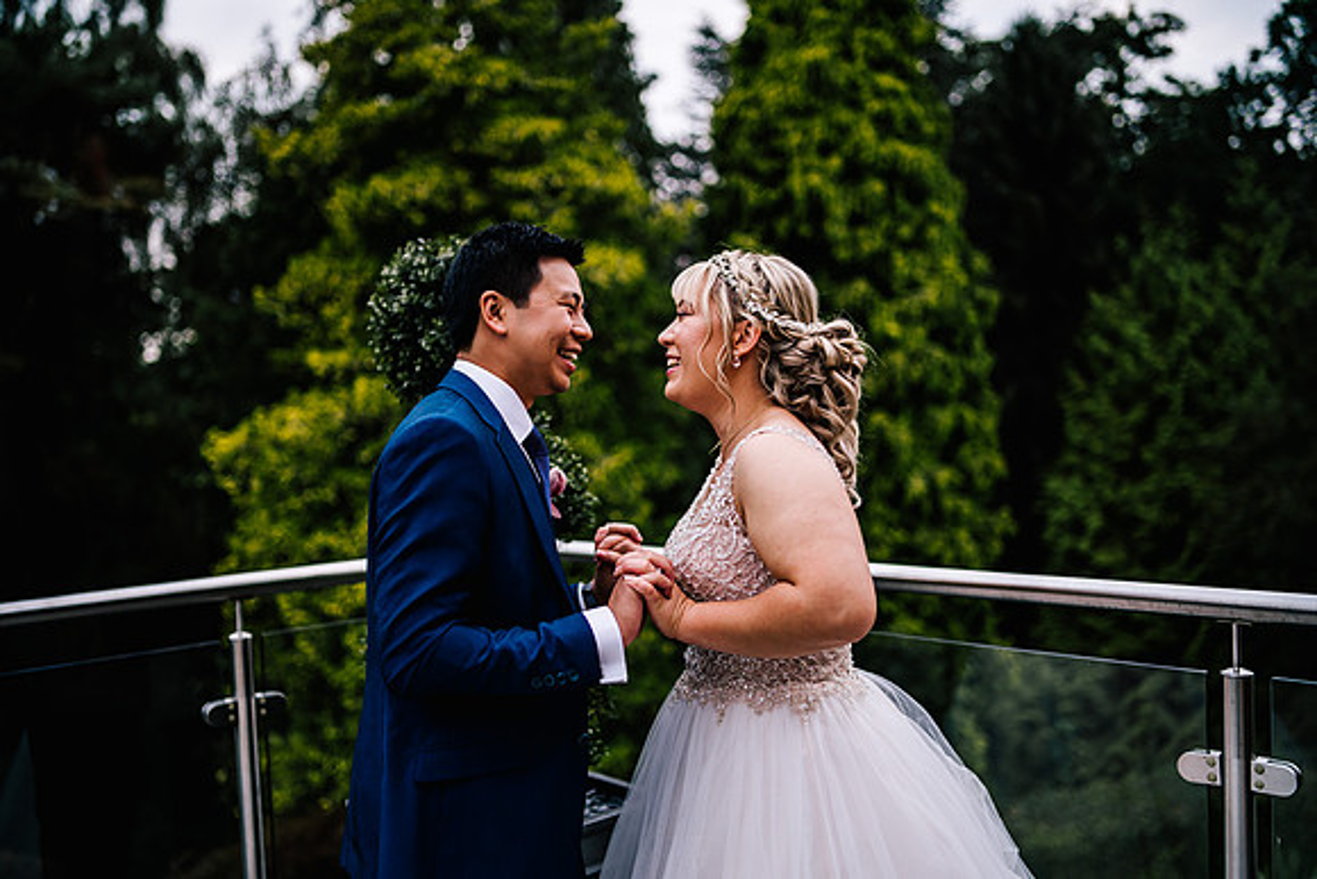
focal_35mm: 35
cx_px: 658
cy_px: 440
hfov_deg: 54.4
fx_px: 1281
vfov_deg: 37.9
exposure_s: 1/250
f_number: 1.4
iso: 100
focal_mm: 35
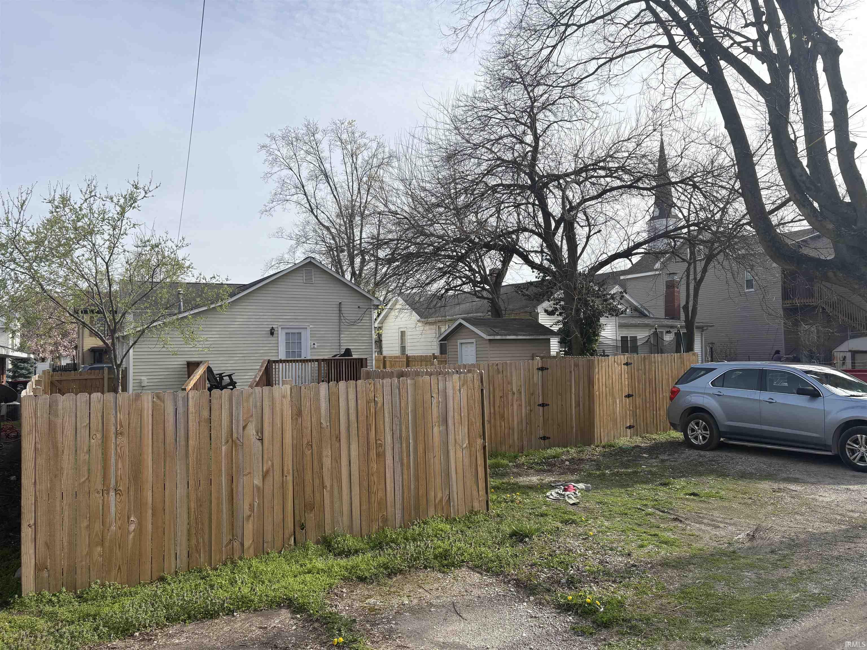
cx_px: 434
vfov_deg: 53.1
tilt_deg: +2.3
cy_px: 325
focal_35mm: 26
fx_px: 651
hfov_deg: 67.3
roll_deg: +1.0
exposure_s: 1/3623
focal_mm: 5.96
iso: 50
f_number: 1.6
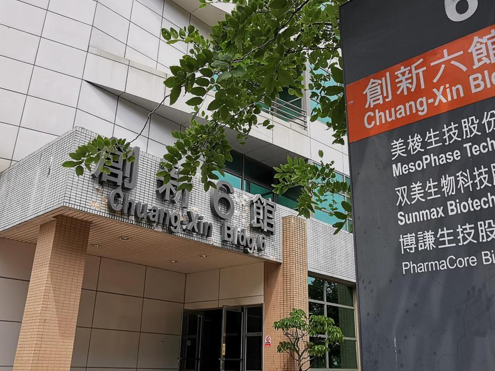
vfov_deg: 41.7
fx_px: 486
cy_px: 166
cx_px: 249
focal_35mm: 34
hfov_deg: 54.0
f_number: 2.2
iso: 50
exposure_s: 1/1121
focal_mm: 2.26
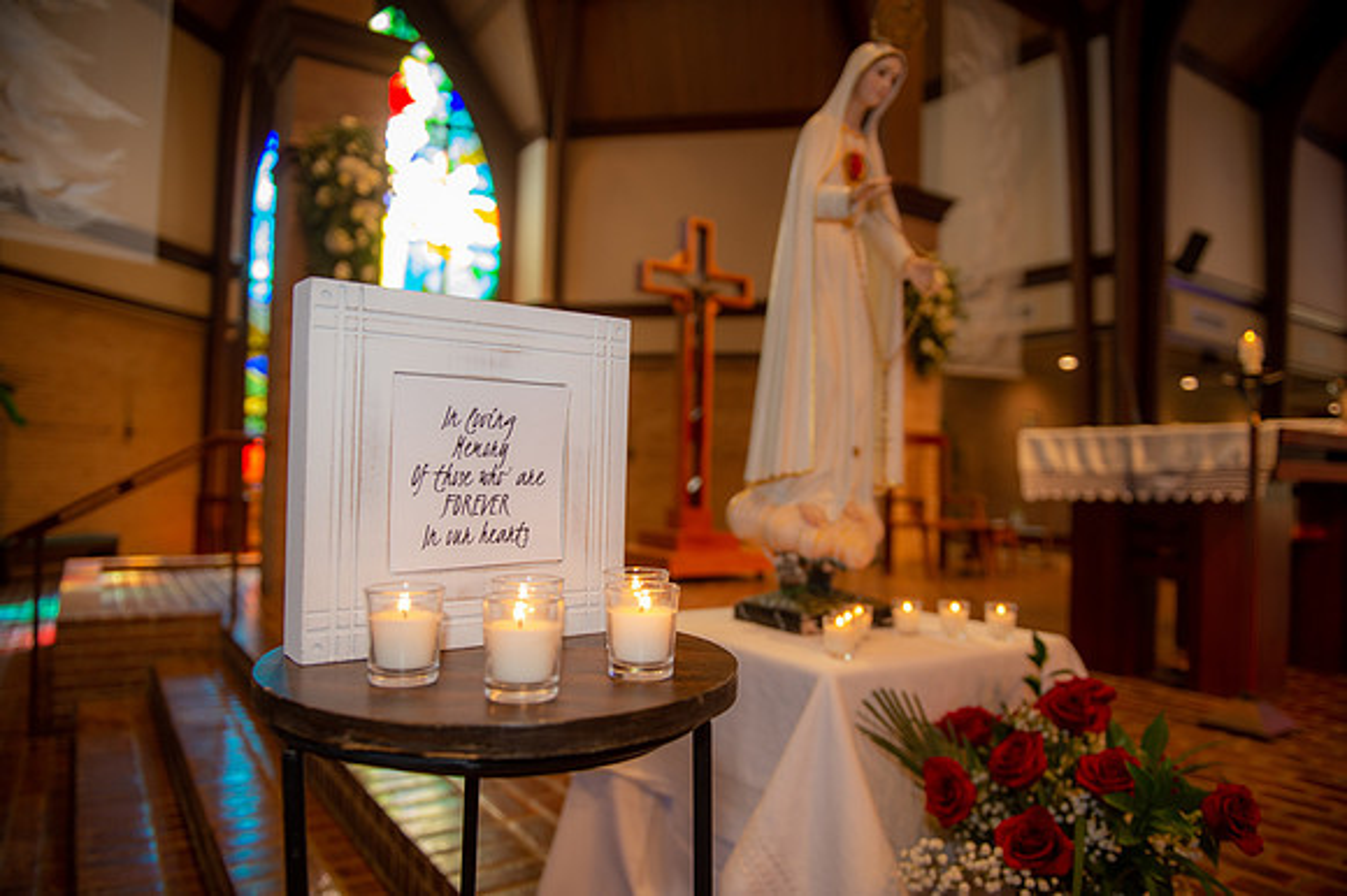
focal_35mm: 24
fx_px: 897
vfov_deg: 53.1
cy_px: 448
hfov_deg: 73.8
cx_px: 674
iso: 800
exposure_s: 1/125
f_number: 2.8
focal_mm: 24
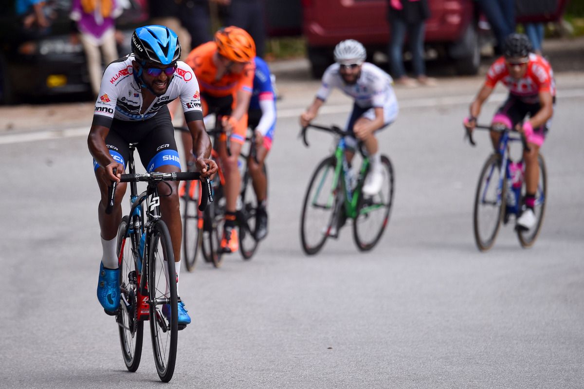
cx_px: 292
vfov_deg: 3.7
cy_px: 194
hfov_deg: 5.6
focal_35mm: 370
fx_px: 5999
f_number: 5.6
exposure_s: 1/1250
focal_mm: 370
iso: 1000
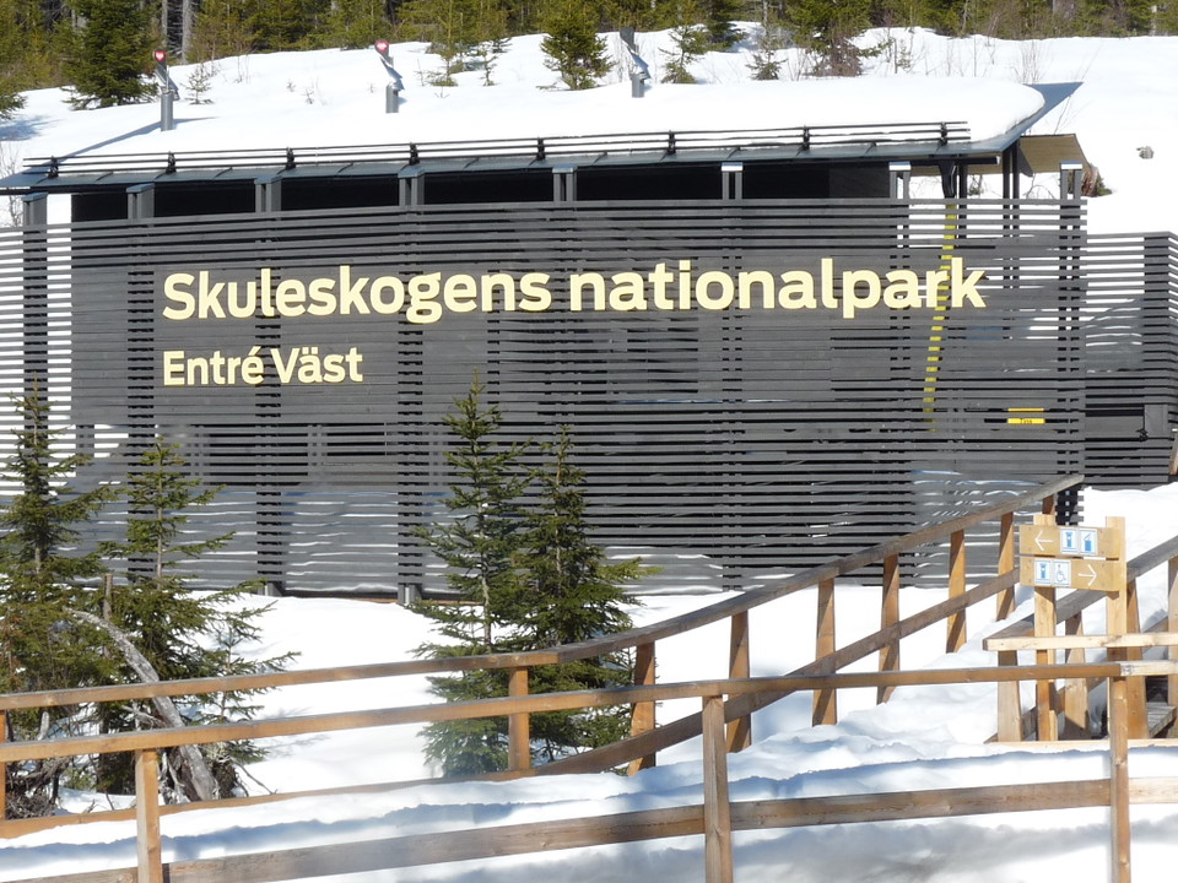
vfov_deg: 16.1
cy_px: 442
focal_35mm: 92
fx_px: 3131
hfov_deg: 21.3
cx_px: 589
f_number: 5.6
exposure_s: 1/500
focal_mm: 9.2
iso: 100
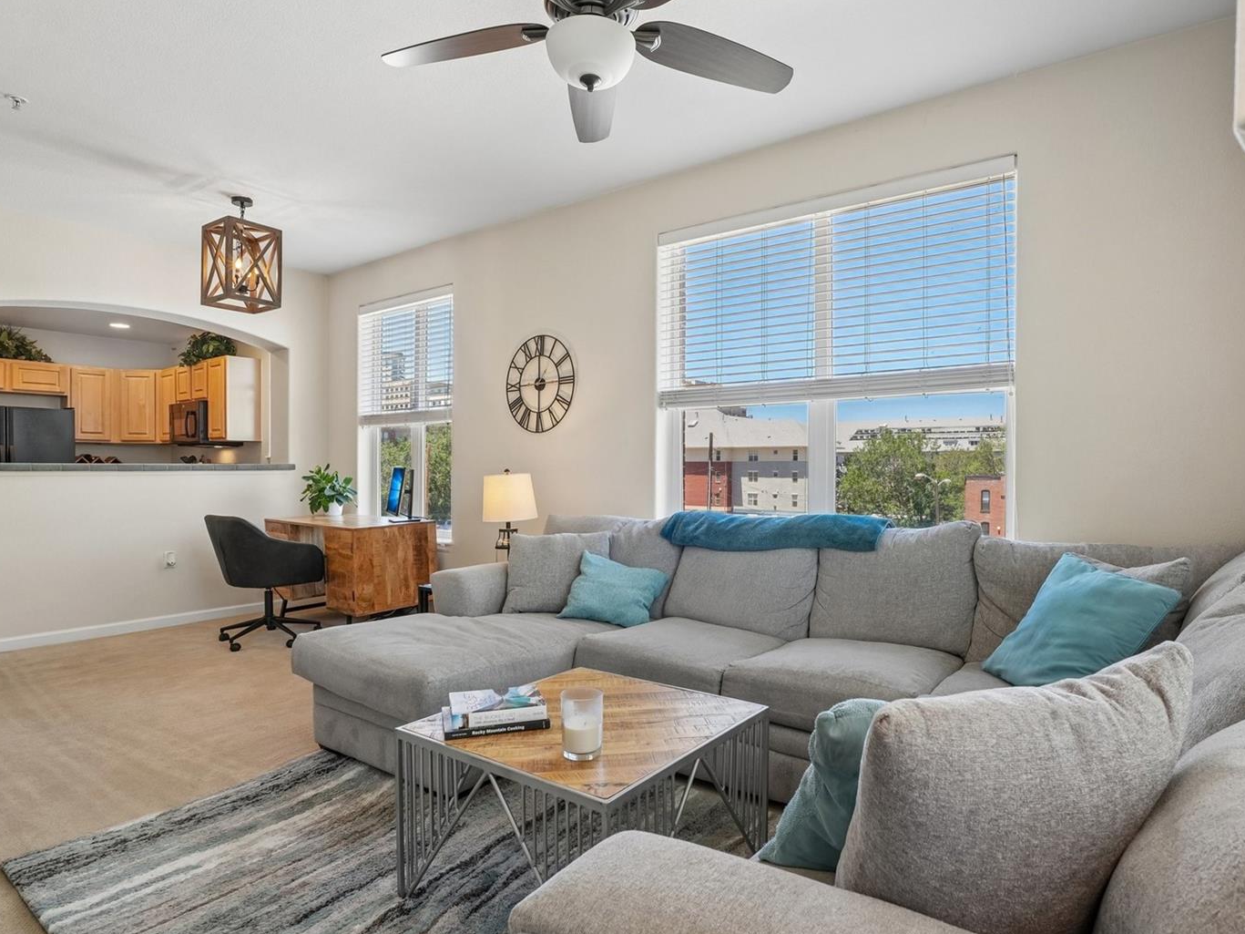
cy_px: 476
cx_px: 673
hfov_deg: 85.8
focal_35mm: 19
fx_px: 668
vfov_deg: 69.9
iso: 125
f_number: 8
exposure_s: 1/30
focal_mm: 11
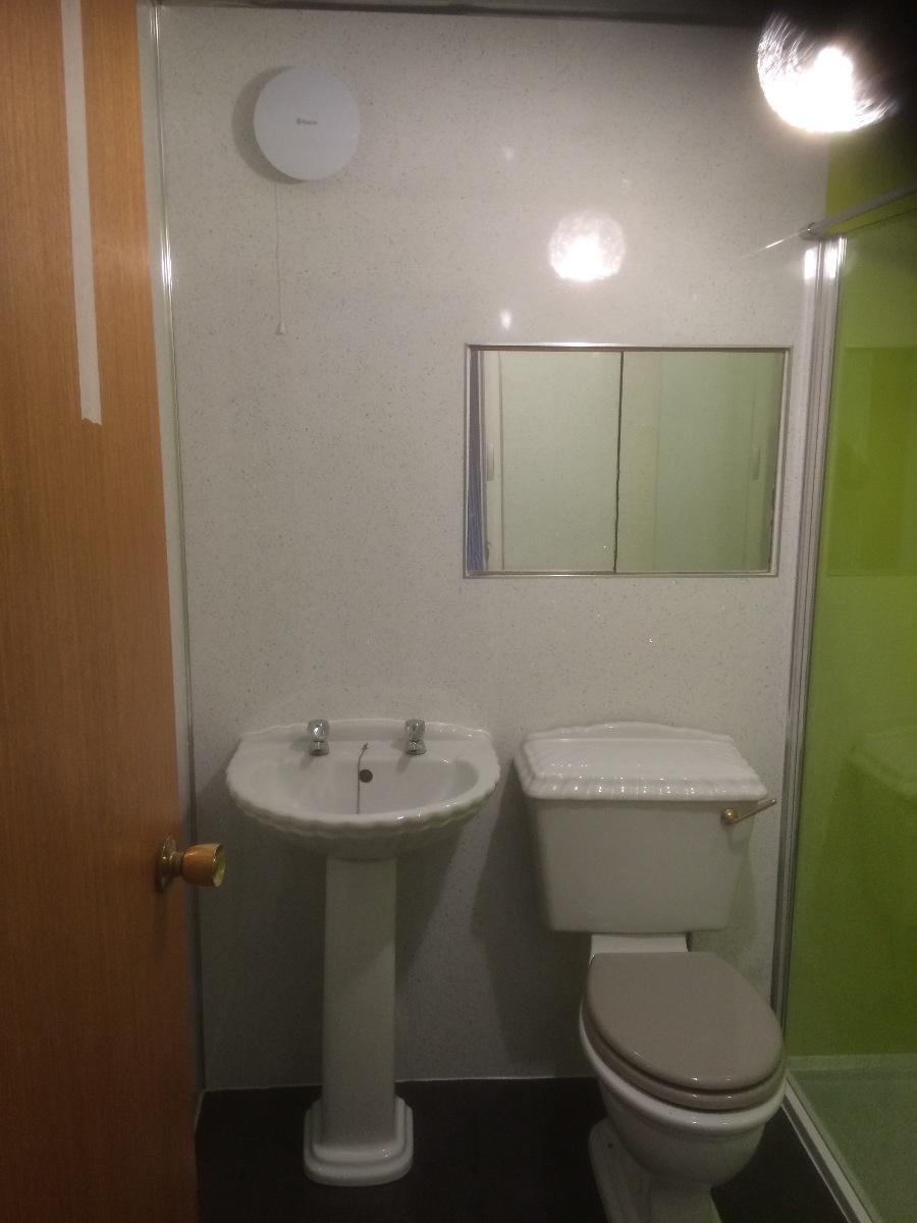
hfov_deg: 48.2
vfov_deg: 61.7
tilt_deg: -11.1
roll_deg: -0.4
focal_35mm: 29
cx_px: 458
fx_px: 1024
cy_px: 612
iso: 160
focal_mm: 4.15
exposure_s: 1/33
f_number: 2.2
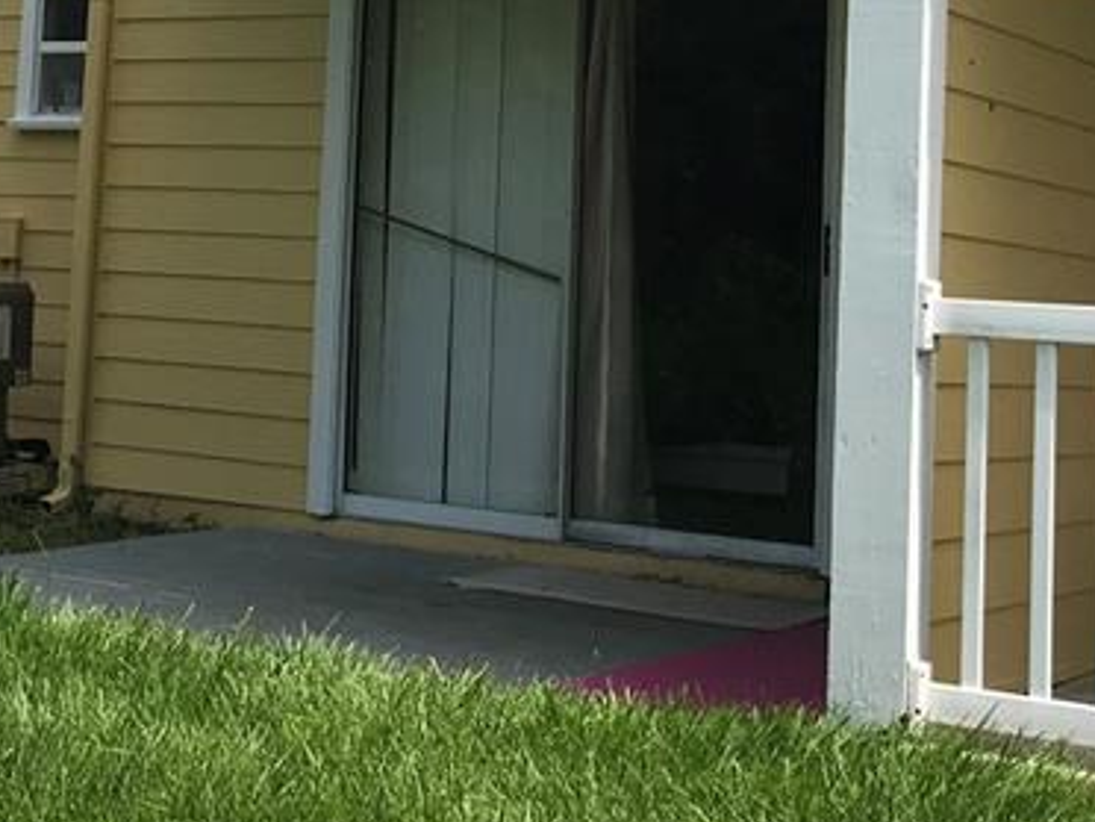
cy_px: 18
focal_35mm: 77
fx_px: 2436
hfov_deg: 24.4
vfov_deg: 18.7
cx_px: 47
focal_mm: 3.99
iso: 20
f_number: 1.8
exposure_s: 1/2179
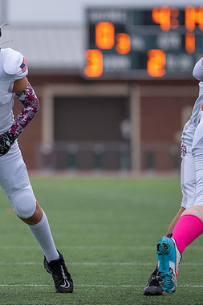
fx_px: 4419
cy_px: 110
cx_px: 25
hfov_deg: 2.6
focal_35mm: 522
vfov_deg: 4.0
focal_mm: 200
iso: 640
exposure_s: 1/1250
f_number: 2.8
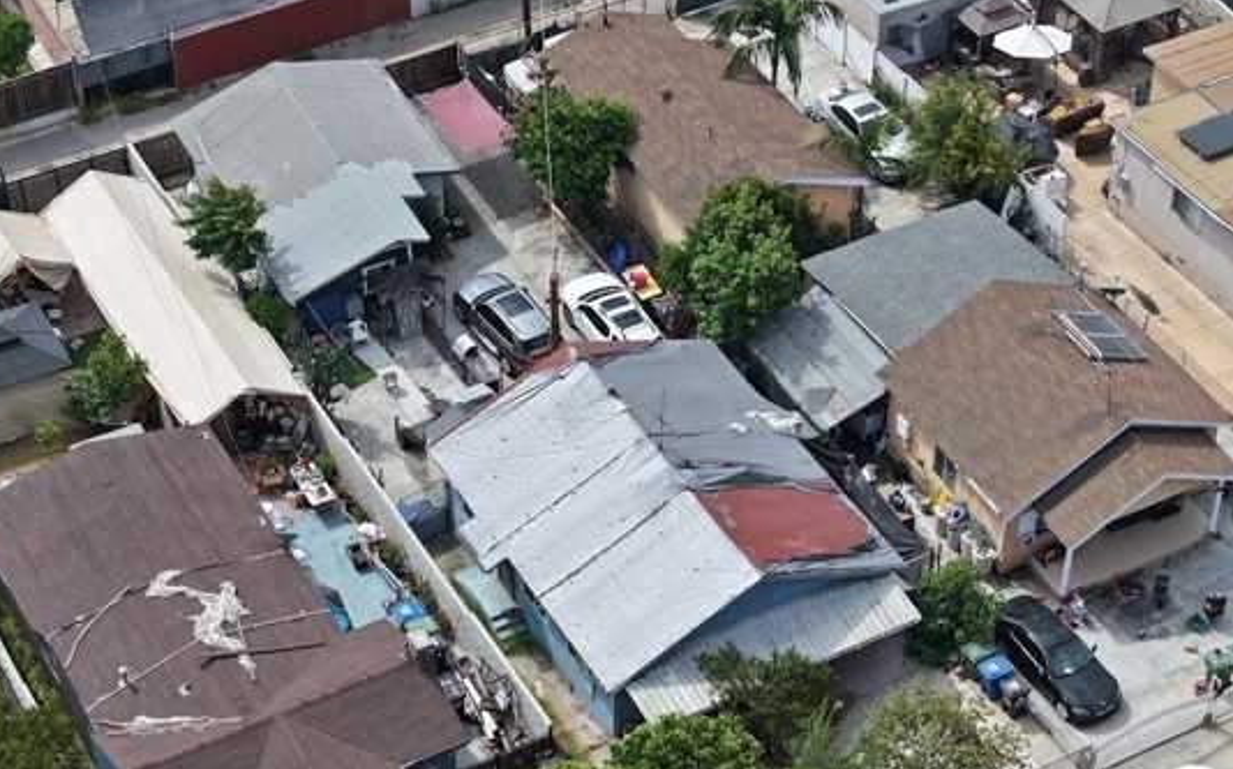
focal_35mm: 89
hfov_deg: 23.3
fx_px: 2989
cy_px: 457
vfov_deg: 14.7
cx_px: 607
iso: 110
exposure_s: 1/1000
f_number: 2.8
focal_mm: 19.35
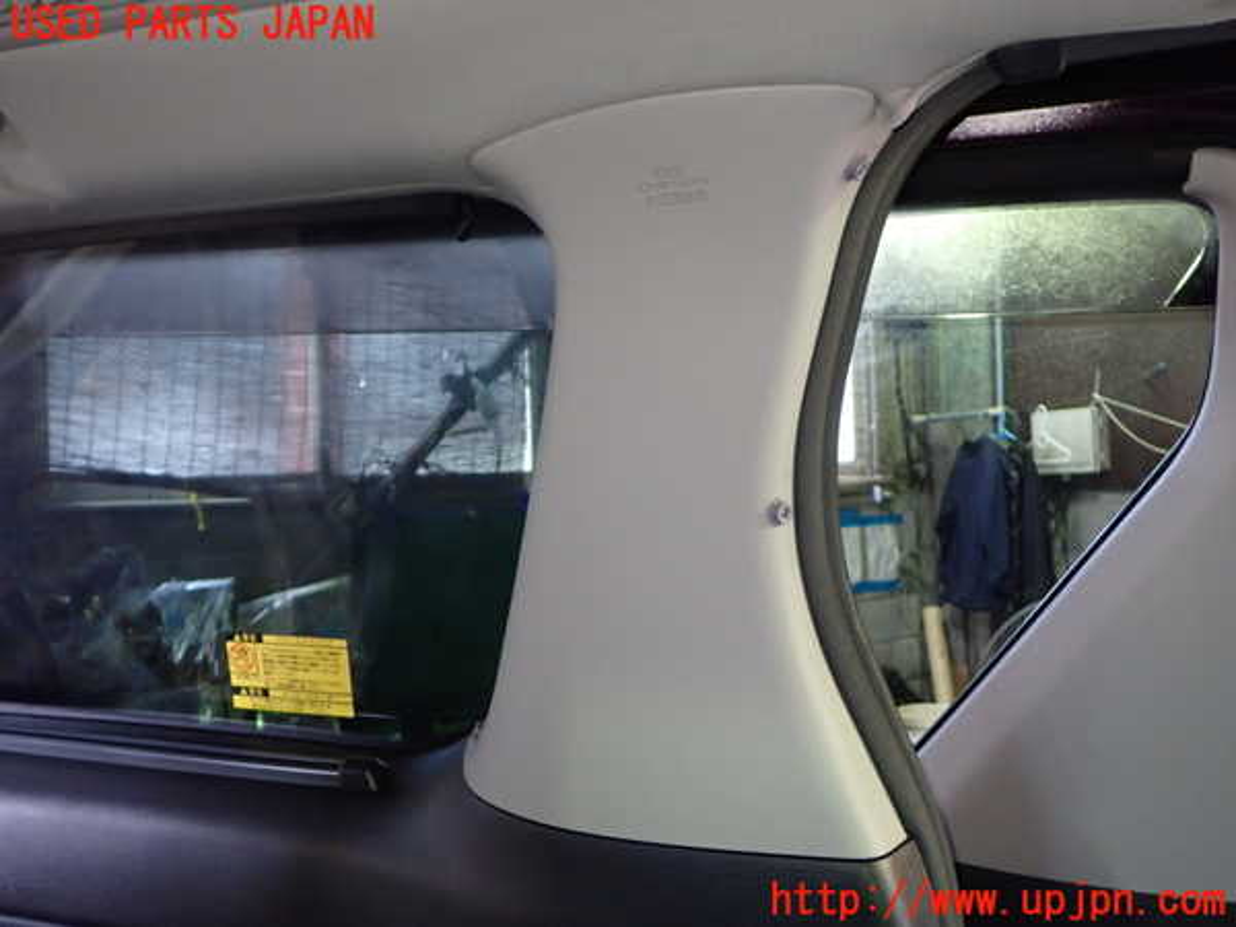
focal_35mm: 30
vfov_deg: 46.8
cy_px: 464
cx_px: 618
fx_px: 1071
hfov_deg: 60.0
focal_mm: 5.4
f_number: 2.3
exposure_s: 1/30
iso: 640
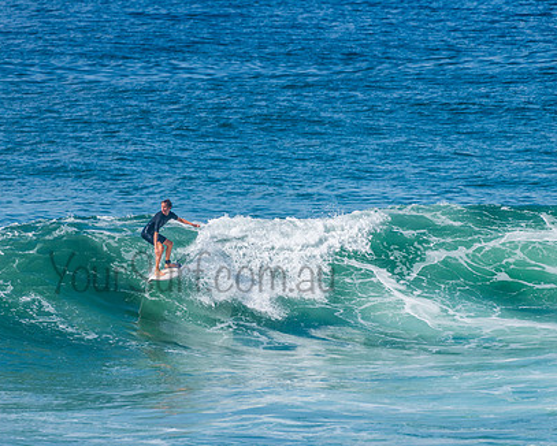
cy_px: 261
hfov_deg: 2.9
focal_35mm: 669
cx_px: 190
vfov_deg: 2.3
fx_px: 11034
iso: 180
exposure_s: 1/2000
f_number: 5.6
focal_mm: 500
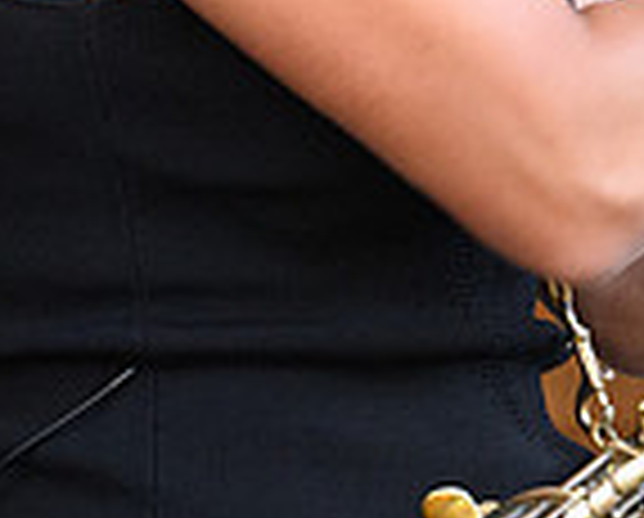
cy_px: -414
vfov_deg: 1.8
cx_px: 1066
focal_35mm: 885
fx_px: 16903
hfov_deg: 2.2
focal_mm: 200
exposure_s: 1/125
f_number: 9
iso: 3200
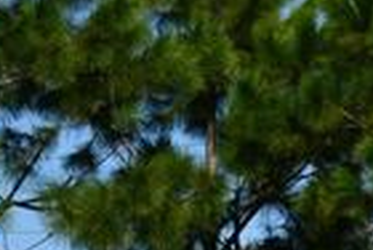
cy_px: 418
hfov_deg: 7.7
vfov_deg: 5.2
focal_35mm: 265
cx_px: 258
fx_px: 2752
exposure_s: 1/320
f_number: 9
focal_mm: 29
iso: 100
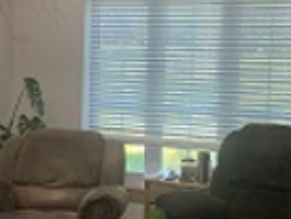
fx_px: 639
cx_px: 117
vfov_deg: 19.4
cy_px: 115
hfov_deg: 25.6
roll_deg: -1.8
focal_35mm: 76
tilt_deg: -4.6
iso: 80
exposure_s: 1/60
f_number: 1.8
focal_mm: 4.25
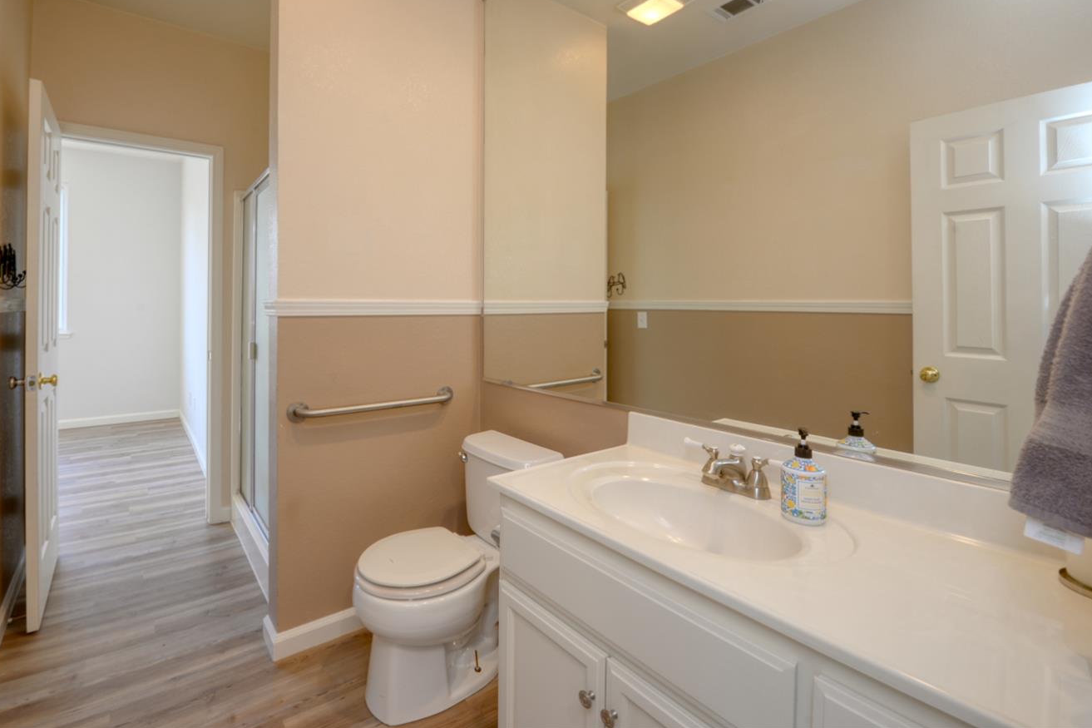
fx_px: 485
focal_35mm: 16
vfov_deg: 73.4
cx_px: 471
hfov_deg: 96.1
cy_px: 314
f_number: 10
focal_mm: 14
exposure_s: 1/10
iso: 400
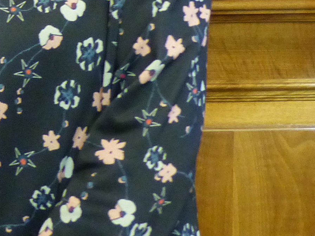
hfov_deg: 6.3
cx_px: -229
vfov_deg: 4.8
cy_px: -93
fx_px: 2793
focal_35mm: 307
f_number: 2.8
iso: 400
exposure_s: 1/15
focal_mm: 12.5
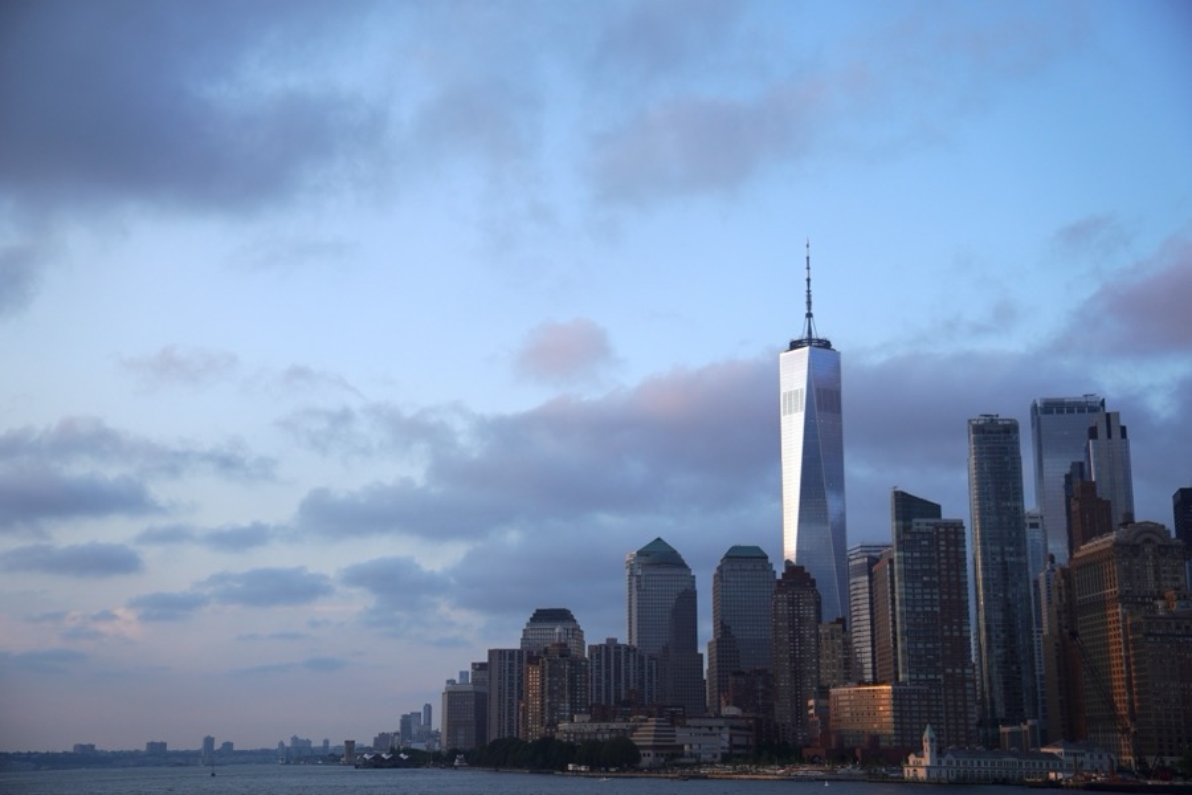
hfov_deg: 37.9
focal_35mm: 52
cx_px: 596
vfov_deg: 25.8
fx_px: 1738
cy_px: 398
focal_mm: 35
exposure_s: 1/1000
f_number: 2.8
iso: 100
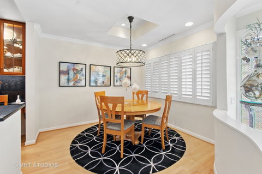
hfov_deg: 100.4
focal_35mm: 15
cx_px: 131
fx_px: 109
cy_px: 87
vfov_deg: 77.2
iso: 200
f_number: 11
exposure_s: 1/2.5
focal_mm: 10
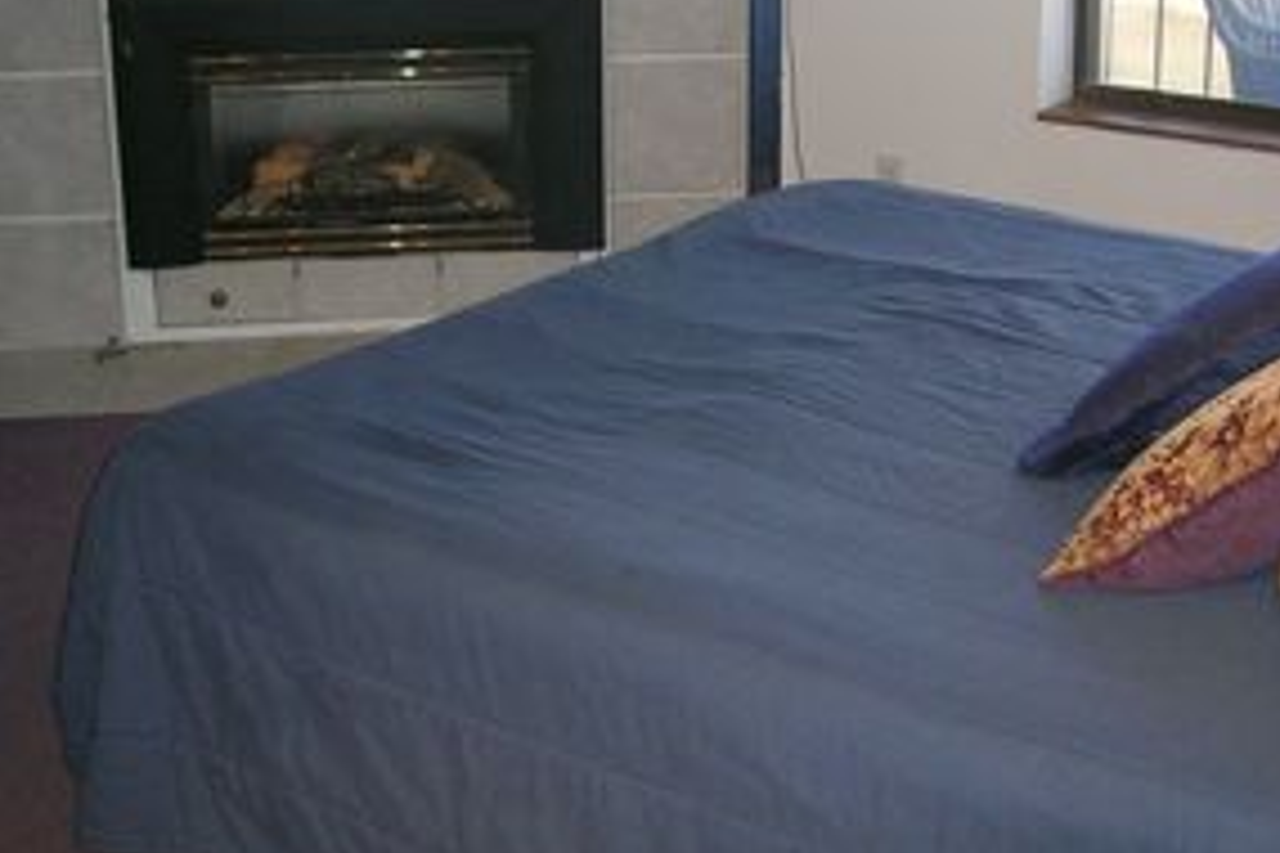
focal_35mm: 59
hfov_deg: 33.9
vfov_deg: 22.9
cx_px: 750
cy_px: 296
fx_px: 2098
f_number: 3
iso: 127
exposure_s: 1/60.1
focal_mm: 6.7
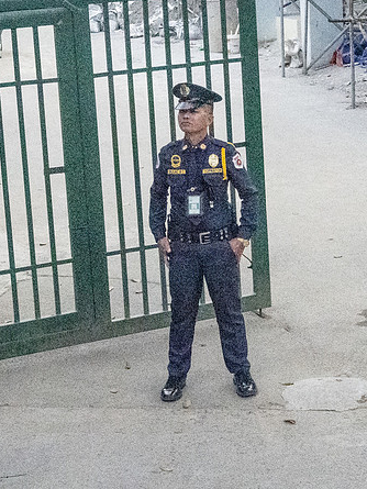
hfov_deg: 15.2
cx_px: 229
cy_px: 179
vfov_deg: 20.2
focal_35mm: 97
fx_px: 1371
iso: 22800
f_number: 8
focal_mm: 30
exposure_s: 1/1000
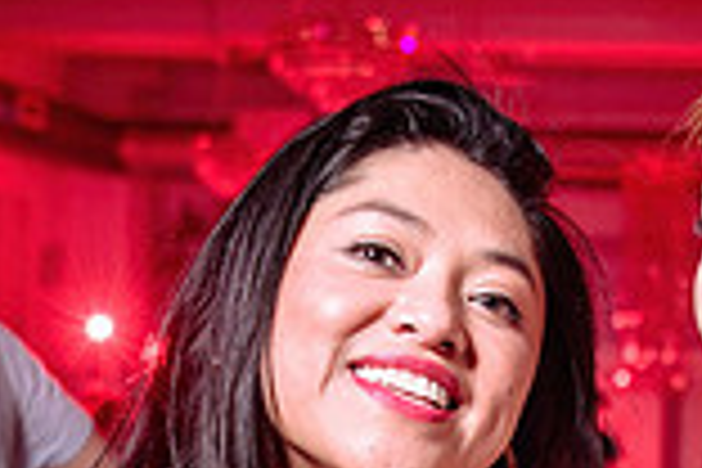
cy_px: 649
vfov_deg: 10.5
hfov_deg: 15.8
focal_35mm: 127
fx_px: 2476
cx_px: 722
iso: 500
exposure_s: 1/80
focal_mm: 30
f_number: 2.8
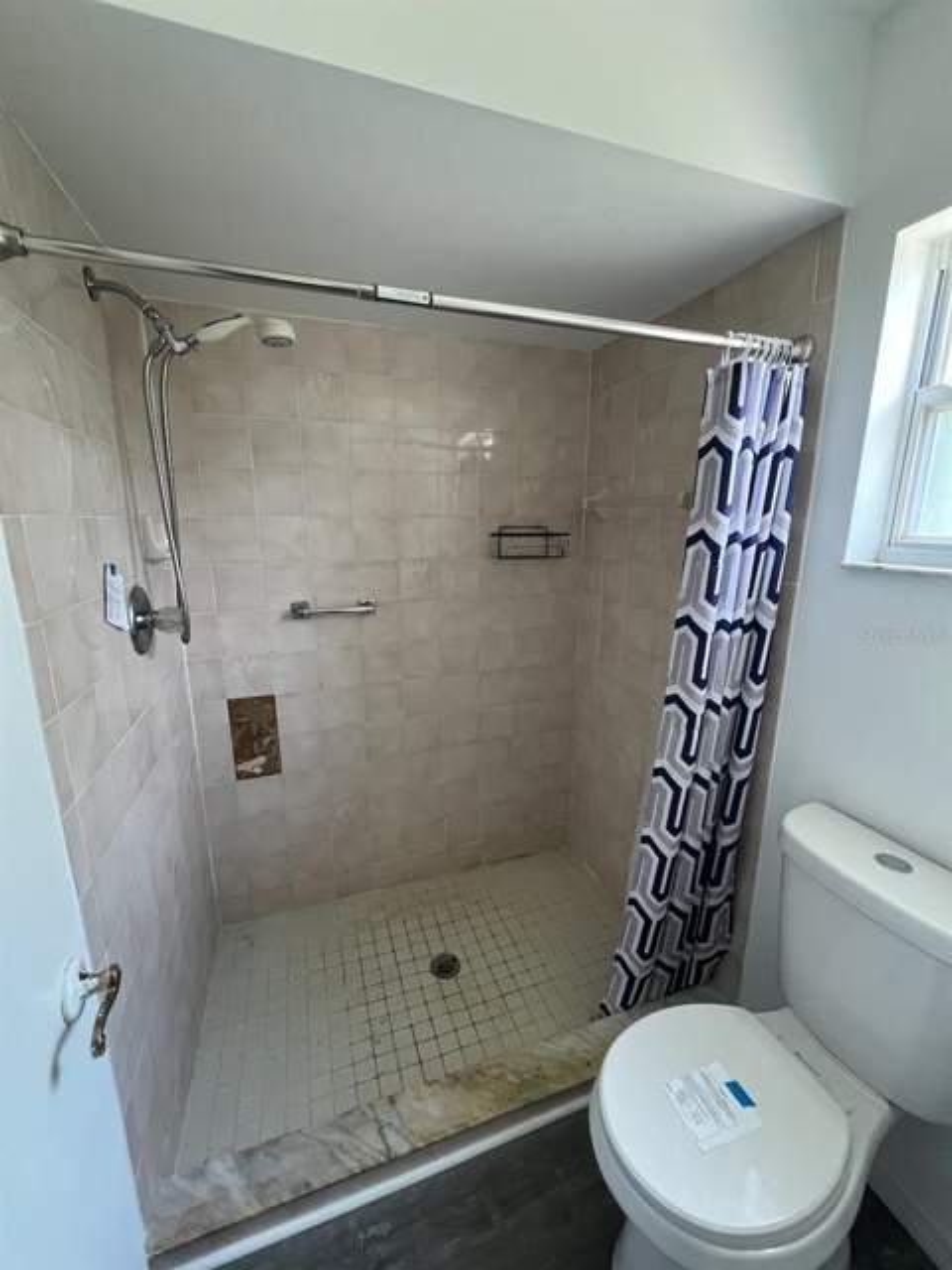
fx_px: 477
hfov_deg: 89.9
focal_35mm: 13
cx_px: 476
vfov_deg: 106.2
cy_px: 635
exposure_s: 1/91
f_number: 1.8
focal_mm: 1.57
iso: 250
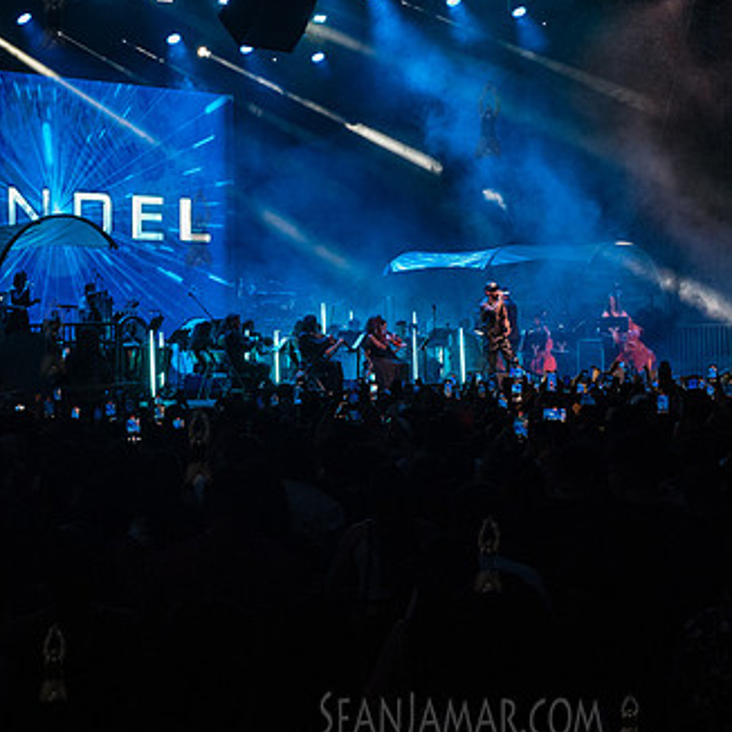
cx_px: 487
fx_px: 2249
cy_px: 336
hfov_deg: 18.4
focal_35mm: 94
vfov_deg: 18.5
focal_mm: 62
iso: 5000
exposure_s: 1/400
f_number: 4
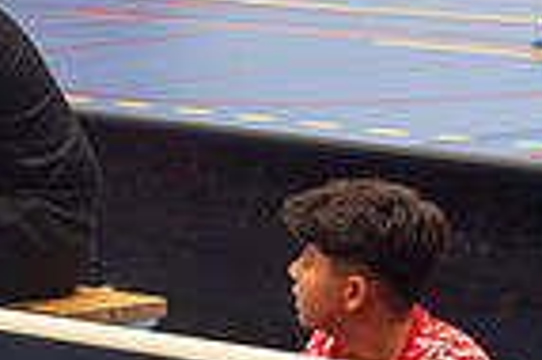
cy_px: -11
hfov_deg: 7.1
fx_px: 4271
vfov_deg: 4.8
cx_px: -311
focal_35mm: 284
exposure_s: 1/400
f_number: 3.5
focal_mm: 70
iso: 7200
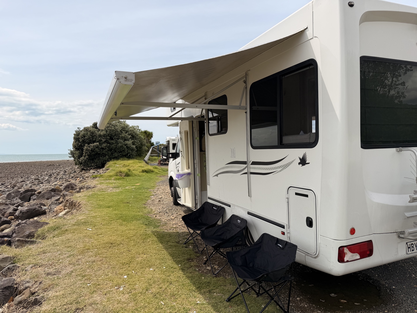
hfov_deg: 71.6
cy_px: 156
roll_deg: +0.4
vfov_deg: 56.8
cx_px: 208
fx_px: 289
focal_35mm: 24
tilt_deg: -1.8
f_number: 1.78
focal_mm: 6.76
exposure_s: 1/6711
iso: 80
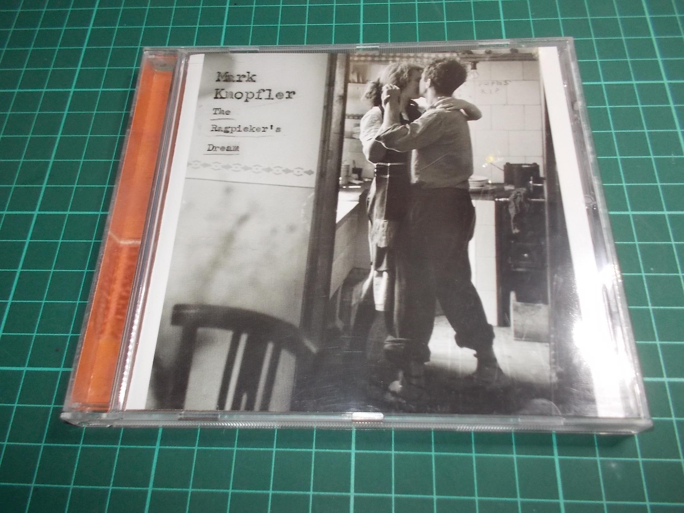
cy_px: 256
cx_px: 342
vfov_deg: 48.2
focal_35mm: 29
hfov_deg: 61.7
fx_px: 573
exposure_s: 1/30
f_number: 3.3
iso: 200
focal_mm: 4.1
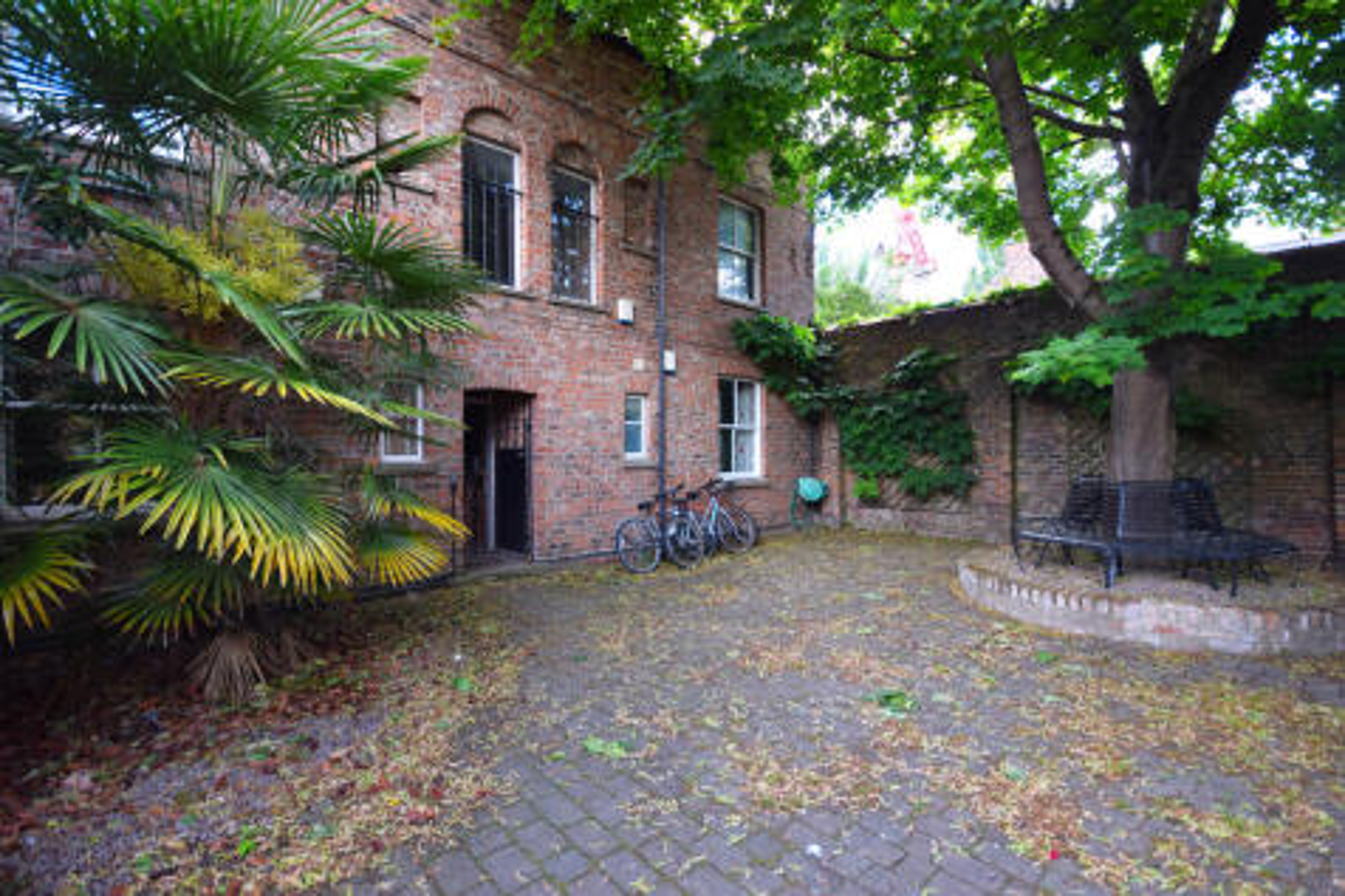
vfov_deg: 77.3
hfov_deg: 100.4
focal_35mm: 15
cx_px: 672
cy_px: 448
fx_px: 560
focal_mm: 10
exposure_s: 1/100
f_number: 5
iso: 400
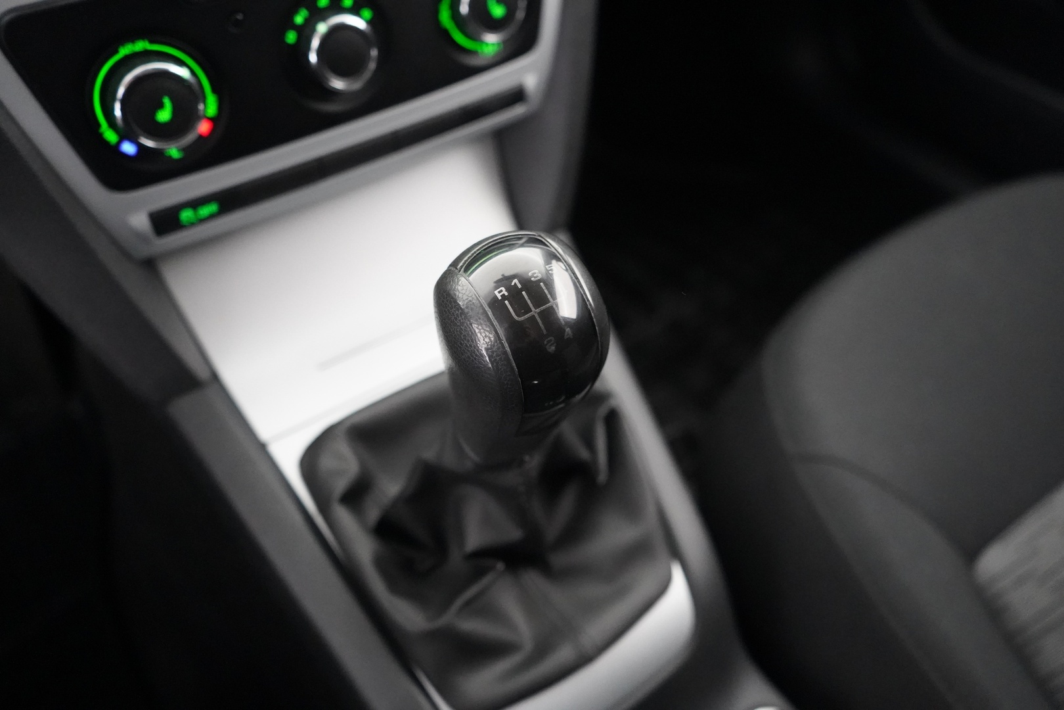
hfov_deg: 65.5
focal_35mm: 28
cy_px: 355
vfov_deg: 46.4
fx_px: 827
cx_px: 532
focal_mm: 28
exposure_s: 1/40
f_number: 3.5
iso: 12800
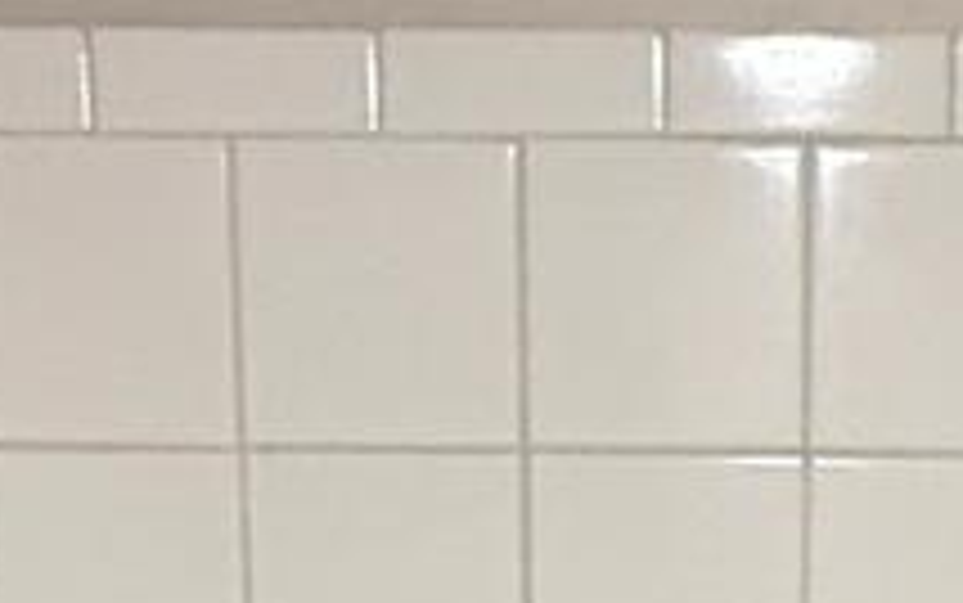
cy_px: 1814
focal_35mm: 104
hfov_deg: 19.8
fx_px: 2731
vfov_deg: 9.7
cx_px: 772
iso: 250
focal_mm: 2.22
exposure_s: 1/60
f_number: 2.2
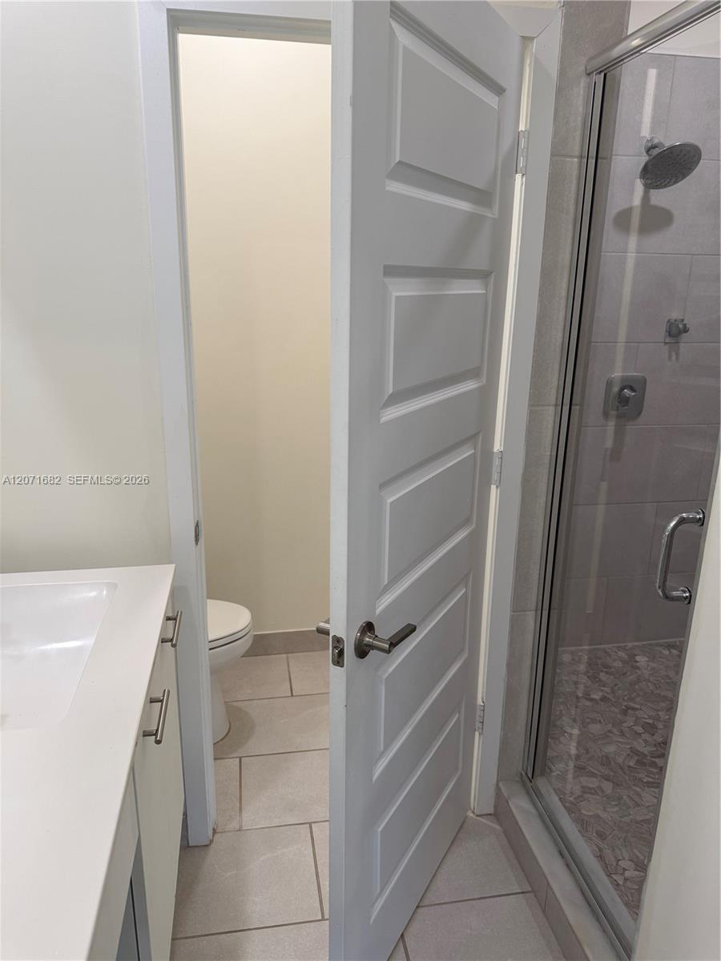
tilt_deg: -16.3
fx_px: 667
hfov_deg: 56.8
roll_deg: -1.5
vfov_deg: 71.6
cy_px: 480
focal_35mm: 24
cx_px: 360
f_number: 1.78
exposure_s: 1/120
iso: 125
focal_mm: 6.76
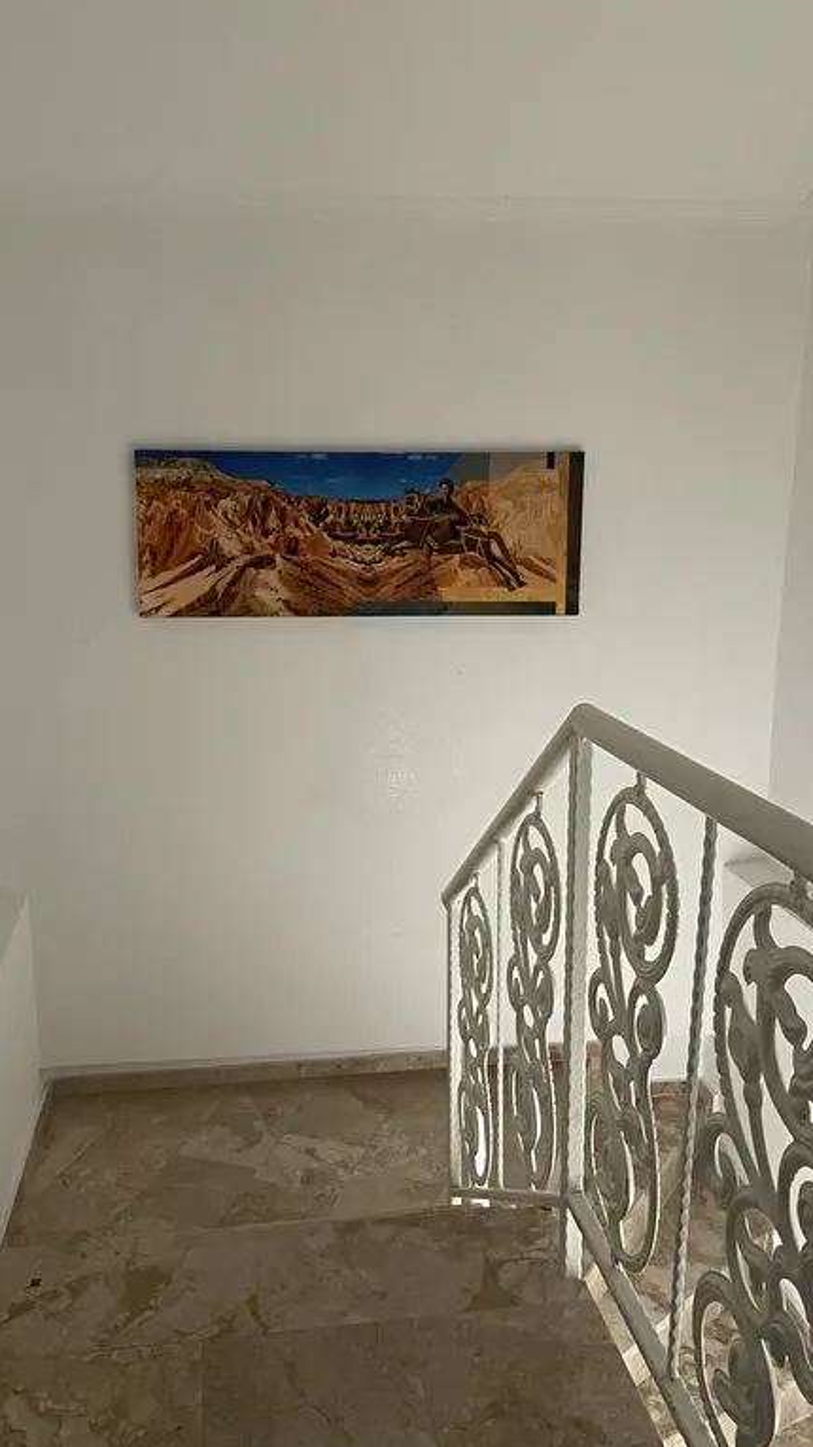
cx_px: 358
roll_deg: +0.5
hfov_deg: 38.9
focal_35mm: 30
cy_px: 717
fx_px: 1150
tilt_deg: -10.1
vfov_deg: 64.3
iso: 500
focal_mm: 4.2
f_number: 1.6
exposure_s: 1/43
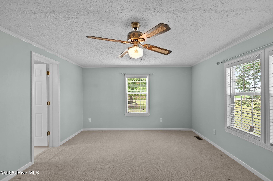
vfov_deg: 73.7
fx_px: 121
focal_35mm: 16
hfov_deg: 96.8
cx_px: 136
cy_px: 90
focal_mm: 16
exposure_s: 1/50
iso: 400
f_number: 4
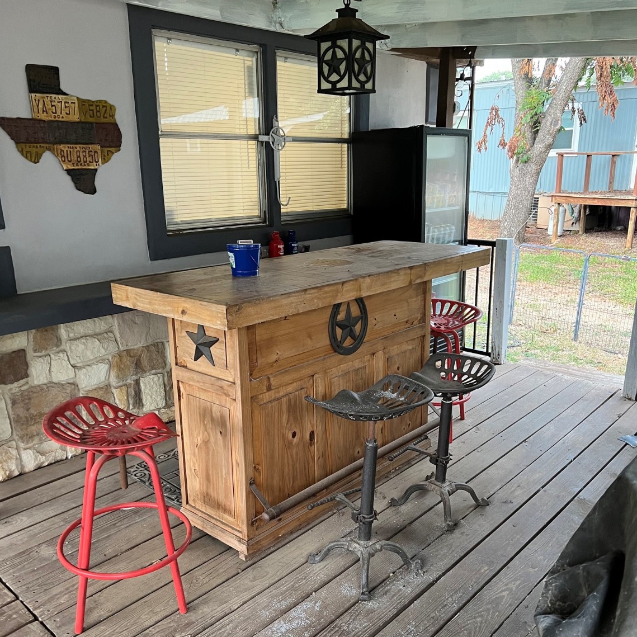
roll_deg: +0.7
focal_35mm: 31
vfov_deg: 52.4
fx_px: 645
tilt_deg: -15.6
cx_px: 320
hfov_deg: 52.5
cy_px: 353
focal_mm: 5.7
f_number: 1.5
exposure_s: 1/60
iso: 200
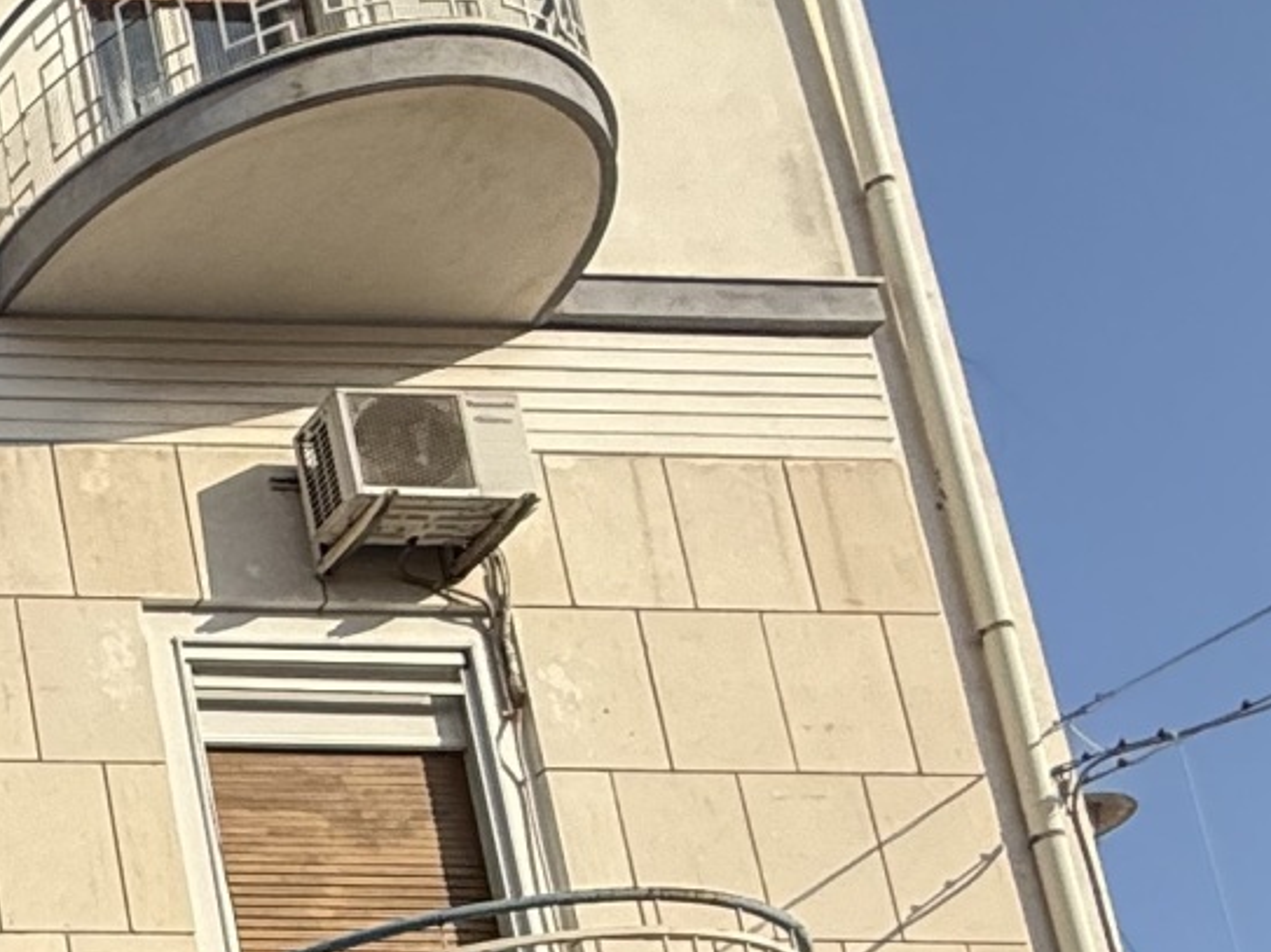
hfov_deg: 19.8
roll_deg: +0.3
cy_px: 1581
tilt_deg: +14.0
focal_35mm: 66
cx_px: -1126
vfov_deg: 18.6
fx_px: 2423
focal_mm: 2.22
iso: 50
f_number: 2.2
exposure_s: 1/1848
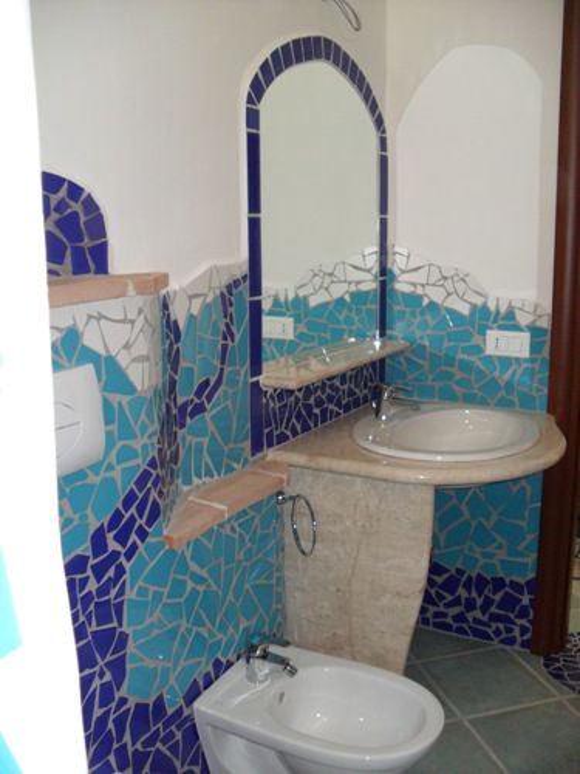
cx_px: 290
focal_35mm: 35
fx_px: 782
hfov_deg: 40.7
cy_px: 387
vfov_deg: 52.6
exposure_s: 1/45
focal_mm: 6.3
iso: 200
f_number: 3
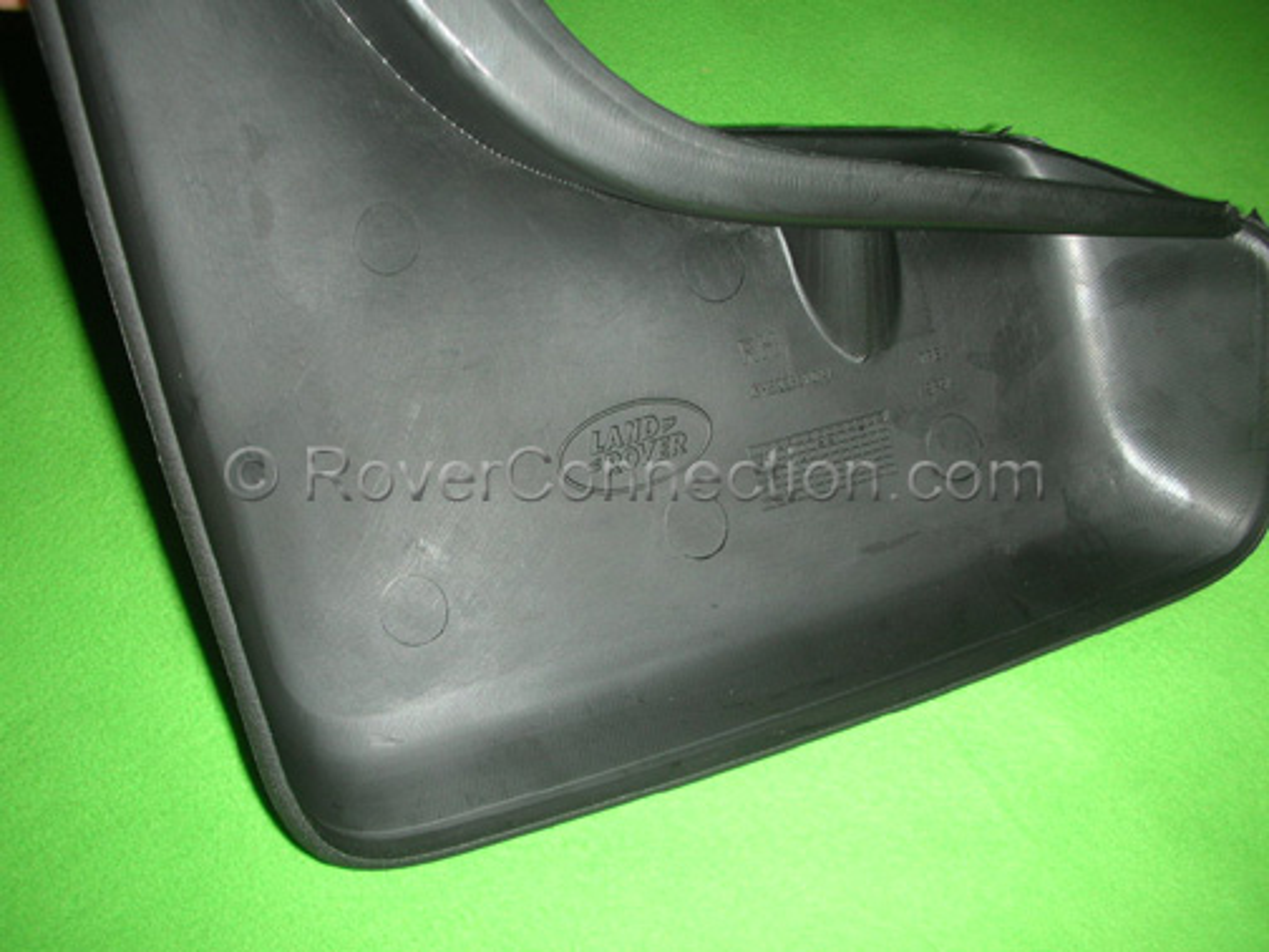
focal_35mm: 35
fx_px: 1283
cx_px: 634
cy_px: 476
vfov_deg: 40.7
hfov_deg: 52.6
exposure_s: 1/60.1
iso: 50
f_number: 3
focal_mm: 5.8
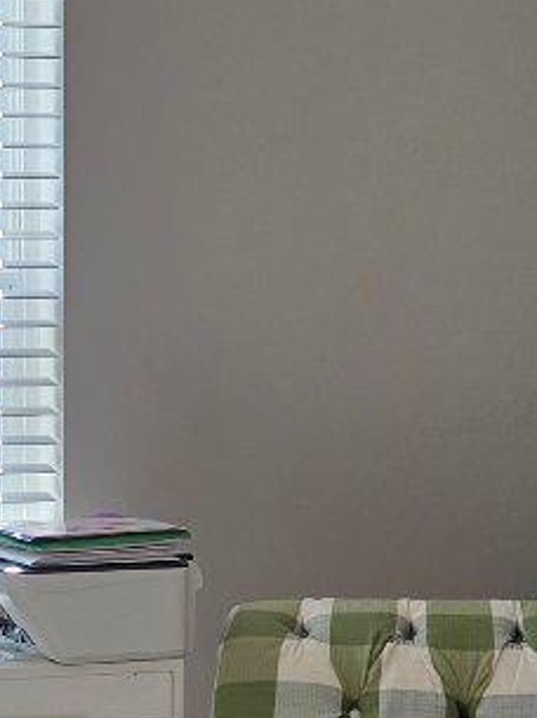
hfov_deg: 12.5
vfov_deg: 16.8
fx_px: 2404
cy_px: 647
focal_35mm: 116
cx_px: -66
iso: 25
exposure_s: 1/453
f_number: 1.8
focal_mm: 5.4
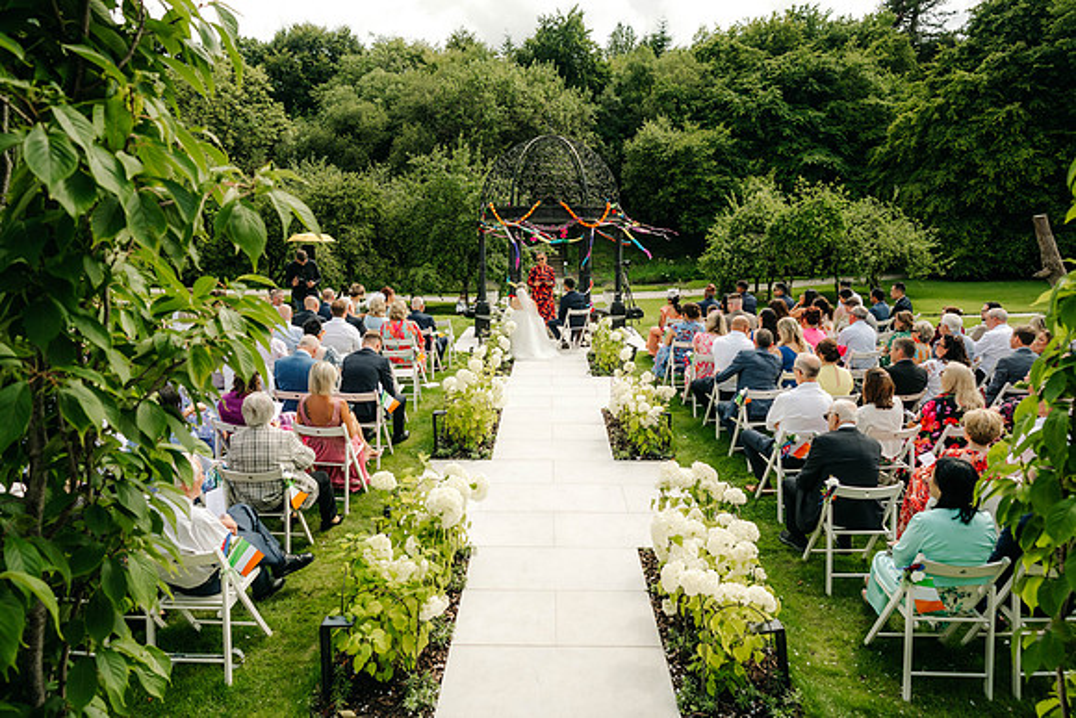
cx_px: 546
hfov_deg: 72.6
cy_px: 359
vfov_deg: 52.2
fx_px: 733
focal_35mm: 25
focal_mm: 24
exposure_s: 1/800
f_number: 3.5
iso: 100
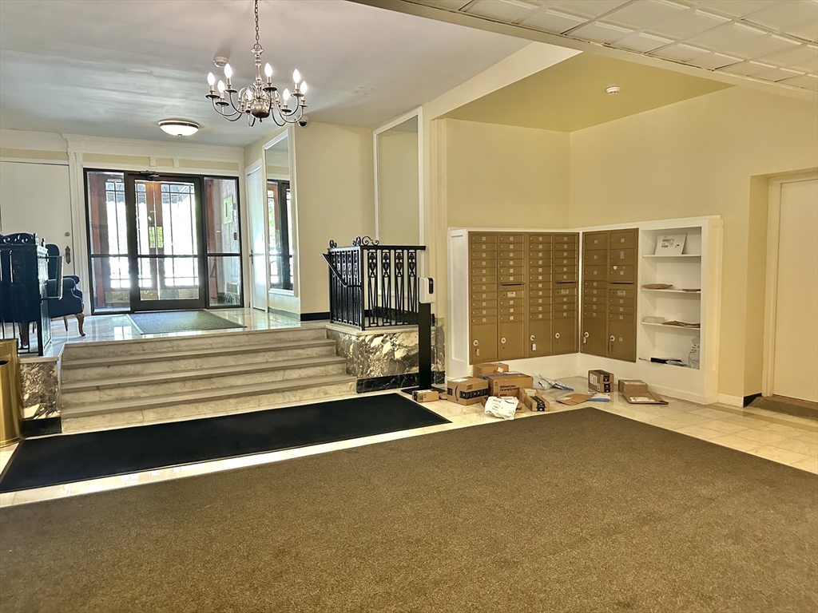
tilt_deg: -2.2
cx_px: 409
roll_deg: +1.1
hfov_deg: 71.6
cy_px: 306
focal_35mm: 24
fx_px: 567
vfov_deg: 56.8
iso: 640
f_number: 1.78
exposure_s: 1/60
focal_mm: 6.86
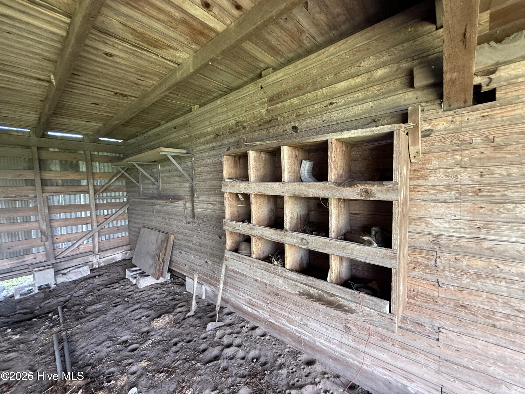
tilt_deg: +0.3
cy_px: 197
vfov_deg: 85.7
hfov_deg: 102.1
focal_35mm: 14
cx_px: 262
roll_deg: +1.4
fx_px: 212
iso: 250
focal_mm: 2.22
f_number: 2.2
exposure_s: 1/99
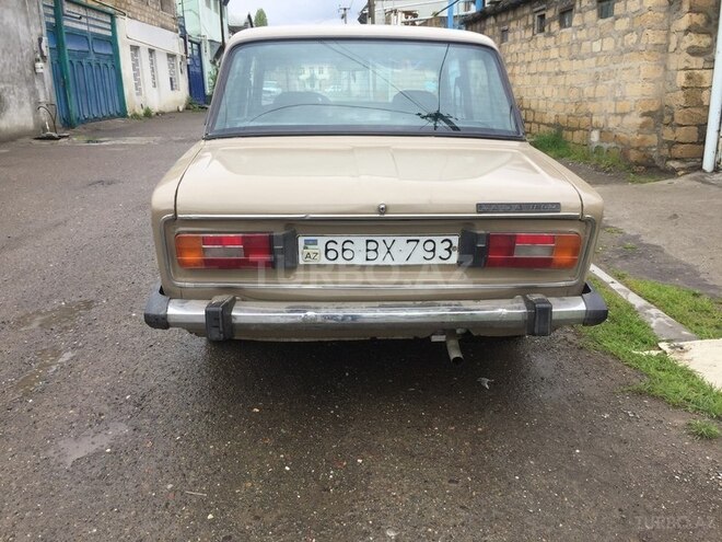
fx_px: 605
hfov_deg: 61.7
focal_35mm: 29
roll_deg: +2.1
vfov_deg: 48.2
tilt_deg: -17.3
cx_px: 361
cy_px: 271
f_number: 2.2
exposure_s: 1/682
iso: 32
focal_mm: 4.15
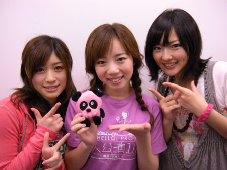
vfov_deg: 40.7
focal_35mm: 35
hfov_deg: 52.6
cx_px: 114
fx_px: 230
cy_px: 85
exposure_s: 1/60
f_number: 3.8
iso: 325
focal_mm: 5.9
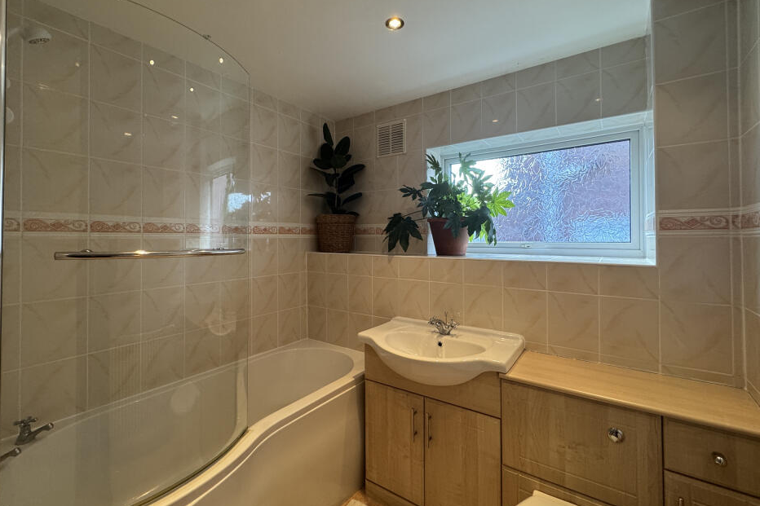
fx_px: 338
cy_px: 236
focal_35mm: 16
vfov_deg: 73.6
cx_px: 375
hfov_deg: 96.7
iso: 200
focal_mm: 2.22
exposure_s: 1/100
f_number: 2.2
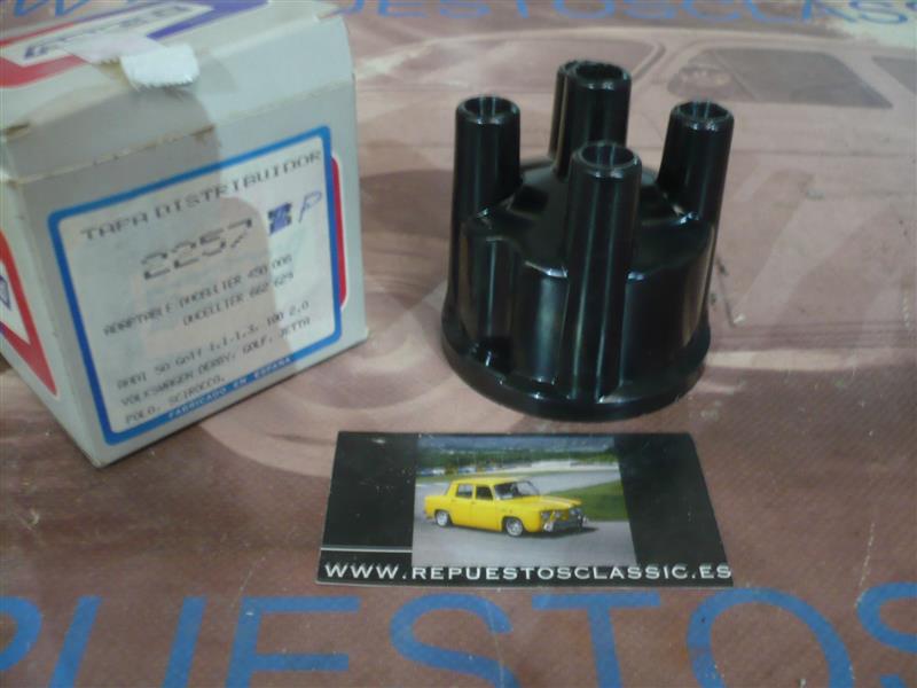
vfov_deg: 40.7
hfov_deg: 52.6
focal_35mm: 35
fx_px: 927
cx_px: 458
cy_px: 344
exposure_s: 1/4
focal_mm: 5.8
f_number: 2.8
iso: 200
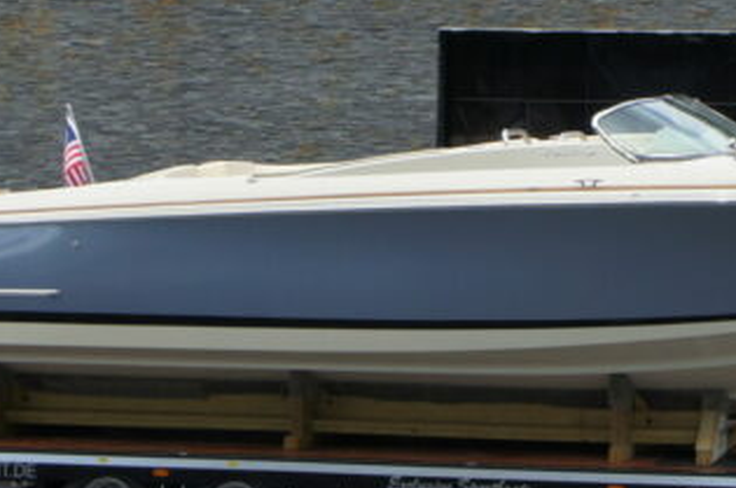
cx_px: 748
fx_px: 2604
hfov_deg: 15.8
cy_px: 32
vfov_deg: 10.6
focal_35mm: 128
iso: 200
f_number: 8
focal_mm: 27
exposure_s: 1/320
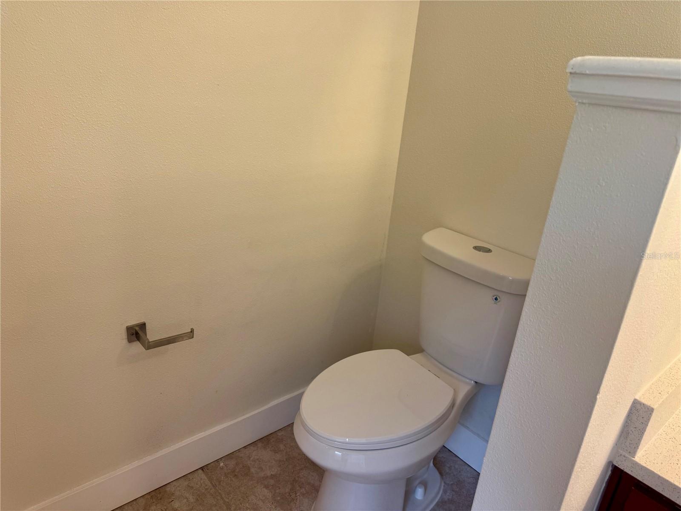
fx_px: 472
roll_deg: -3.5
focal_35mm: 24
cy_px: 256
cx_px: 340
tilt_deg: -18.8
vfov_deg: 56.8
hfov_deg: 71.6
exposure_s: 1/403
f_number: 1.78
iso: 80
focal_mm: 6.76
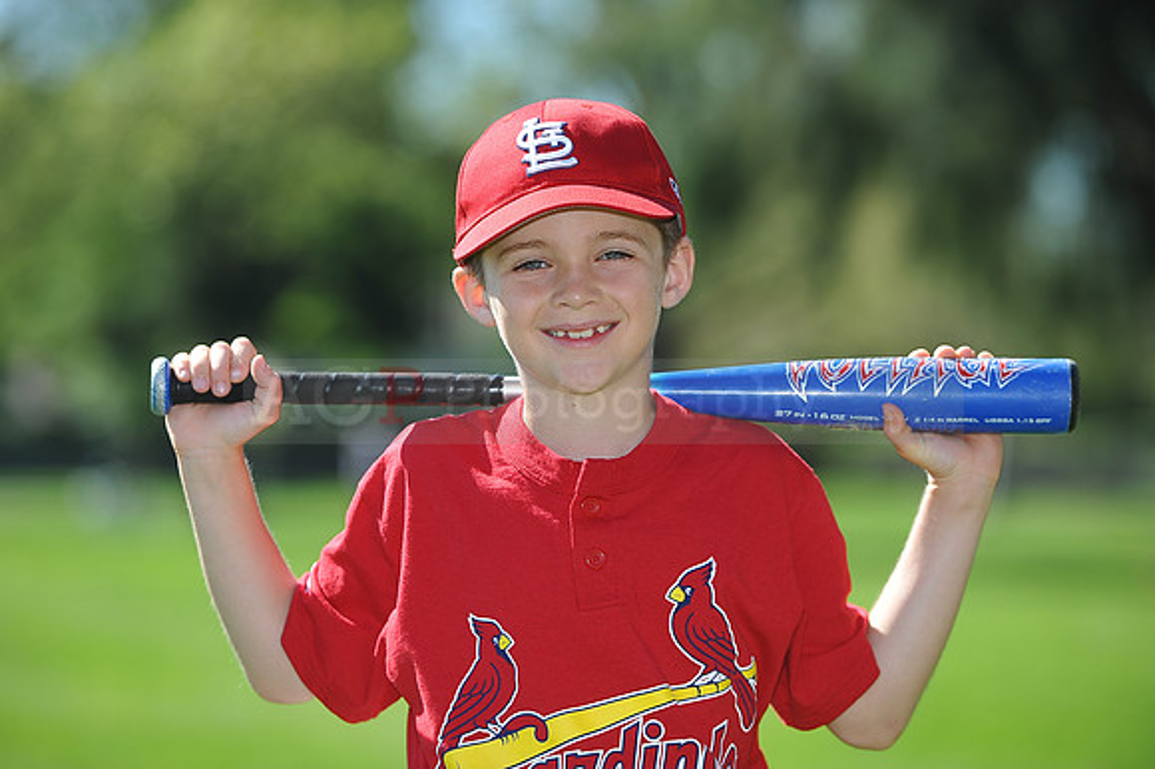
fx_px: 5291
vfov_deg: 8.3
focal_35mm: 165
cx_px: 578
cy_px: 384
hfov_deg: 12.5
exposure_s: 1/800
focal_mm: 165
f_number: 4.5
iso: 200
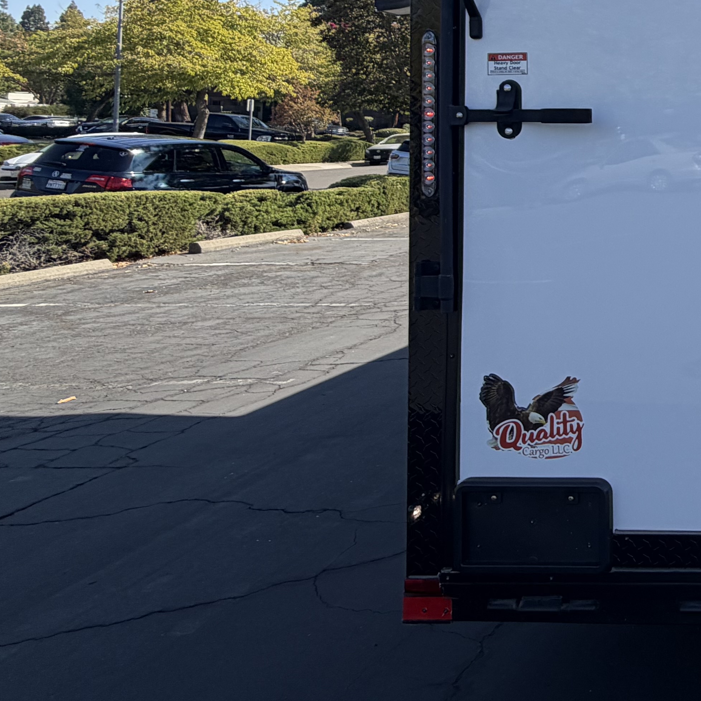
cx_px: 884
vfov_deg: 43.4
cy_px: 118
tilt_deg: +2.6
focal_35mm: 36
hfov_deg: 34.5
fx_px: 825
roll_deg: -0.8
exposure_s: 1/770
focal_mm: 2.22
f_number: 2.2
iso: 32
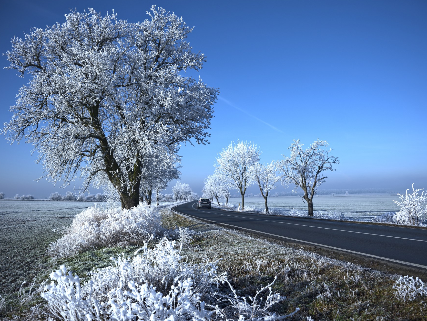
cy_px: 168
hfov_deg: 56.7
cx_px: 229
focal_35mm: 32
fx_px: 395
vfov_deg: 44.2
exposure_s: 1/480
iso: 100
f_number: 5
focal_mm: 35
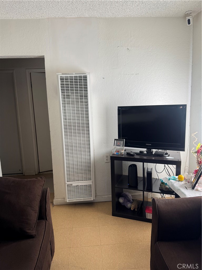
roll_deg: -0.9
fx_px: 187
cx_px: 101
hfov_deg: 56.8
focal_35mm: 24
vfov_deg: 71.6
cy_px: 135
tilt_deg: -12.1
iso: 125
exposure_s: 1/121
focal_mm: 6.76
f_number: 1.78
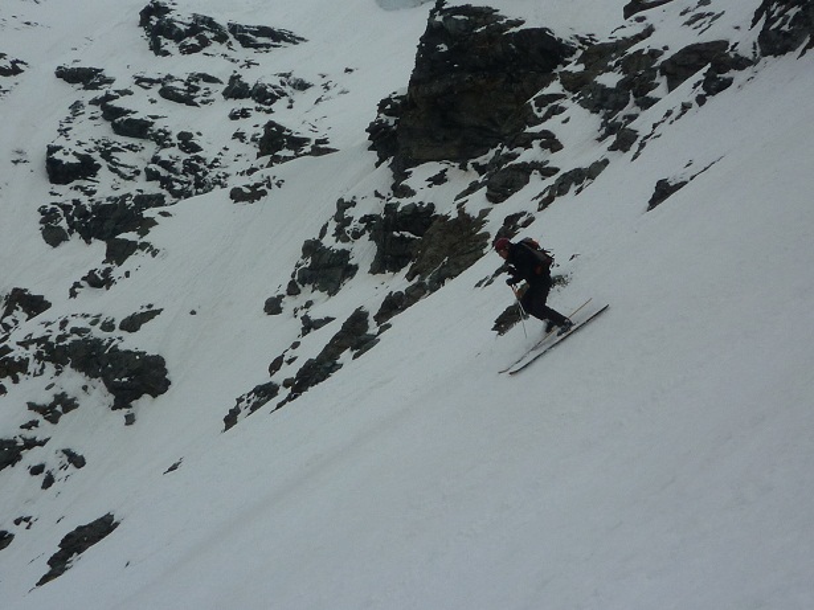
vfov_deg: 28.6
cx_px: 407
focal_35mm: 51
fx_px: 1199
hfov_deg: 37.5
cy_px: 305
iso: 80
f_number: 8
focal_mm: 5.2
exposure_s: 1/640
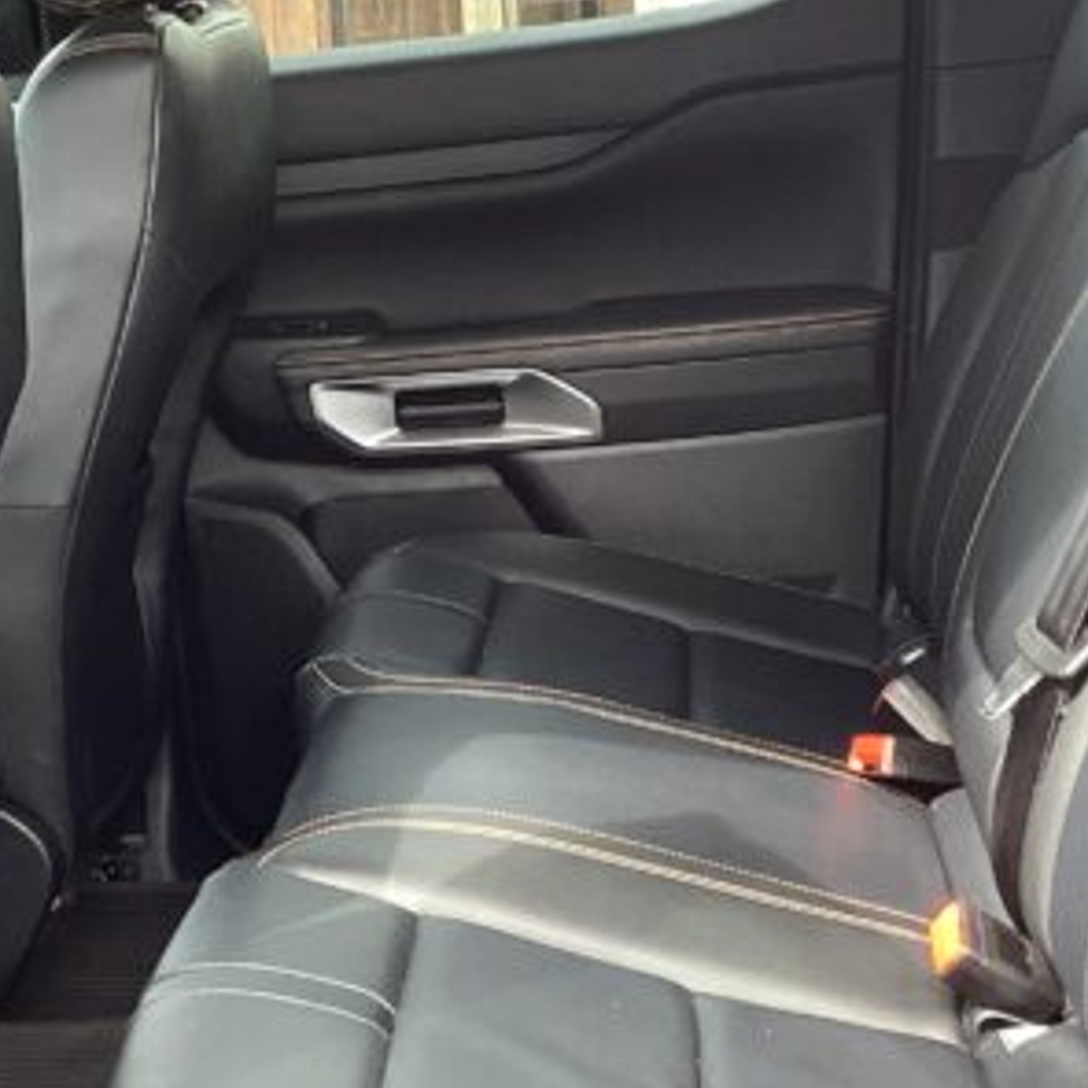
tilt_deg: -17.6
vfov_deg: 23.2
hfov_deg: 23.3
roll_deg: +4.0
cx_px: 417
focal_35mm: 74
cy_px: 802
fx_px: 2631
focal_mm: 3.3
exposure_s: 1/120
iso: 80
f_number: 2.4
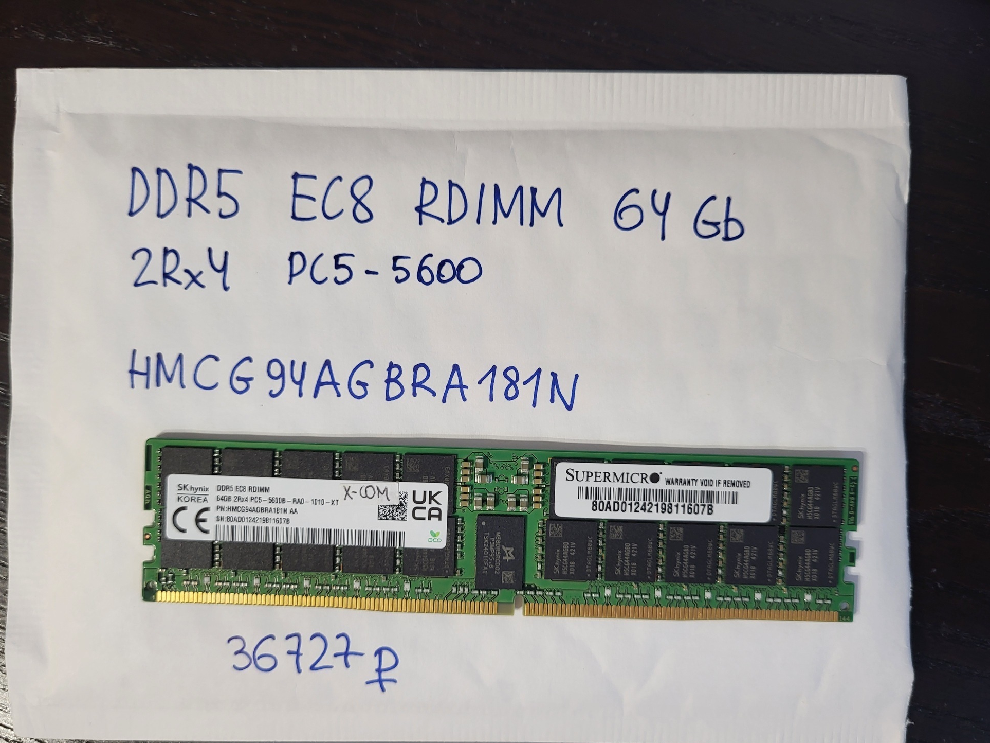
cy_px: 385
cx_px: 480
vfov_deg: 51.3
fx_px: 772
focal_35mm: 27
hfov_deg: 65.3
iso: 80
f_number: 1.8
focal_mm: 5.4
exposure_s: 1/30
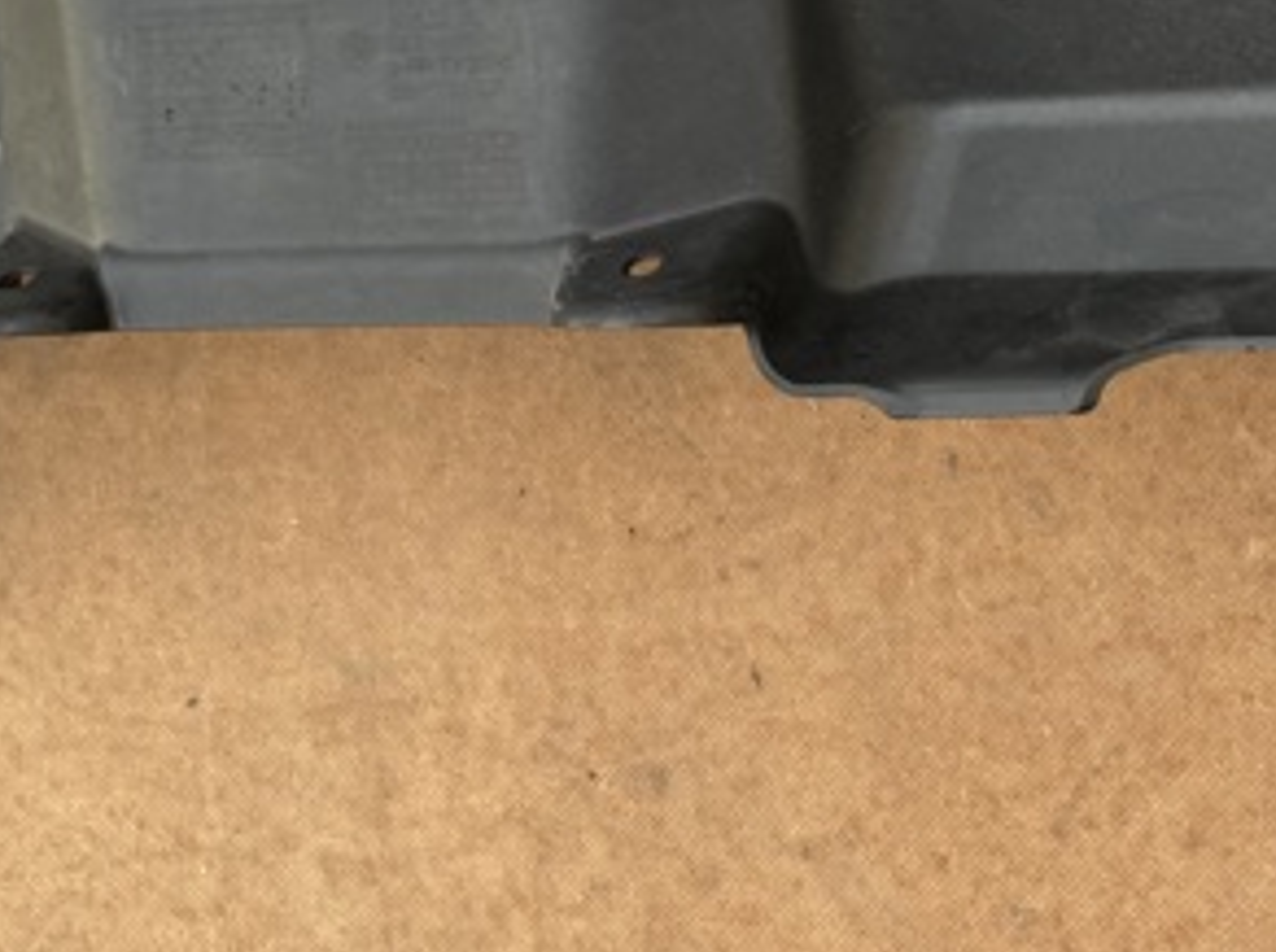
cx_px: 817
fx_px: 2098
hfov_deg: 33.6
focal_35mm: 57
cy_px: -81
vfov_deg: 24.0
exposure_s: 1/121
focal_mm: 4.2
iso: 40
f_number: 1.6
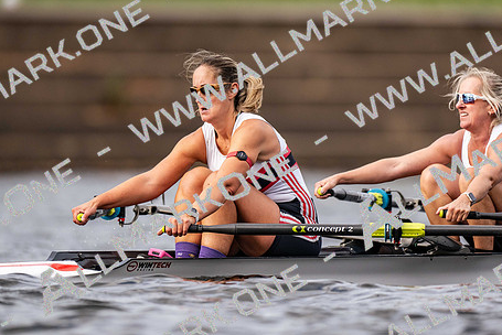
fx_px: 10674
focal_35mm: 765
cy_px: 146
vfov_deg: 1.8
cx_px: 265
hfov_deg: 2.7
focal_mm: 600
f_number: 4
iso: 720
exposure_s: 1/2500
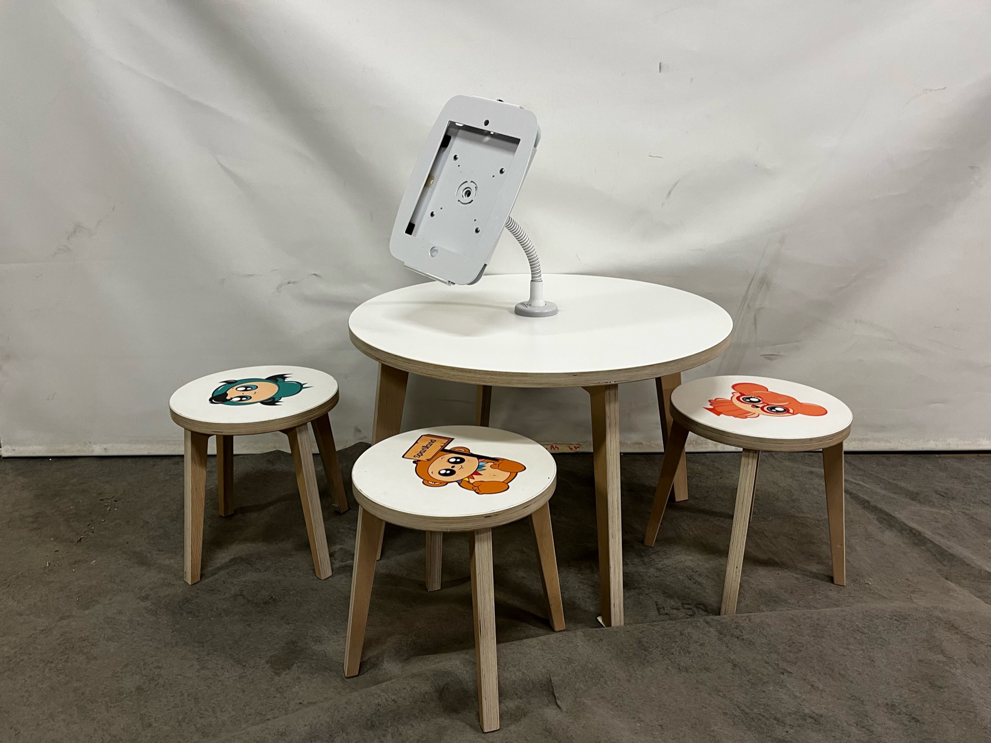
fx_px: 744
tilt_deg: -20.5
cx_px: 496
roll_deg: +1.4
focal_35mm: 26
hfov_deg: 67.3
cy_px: 372
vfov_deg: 53.0
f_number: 1.6
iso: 100
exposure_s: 1/50
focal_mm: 5.1
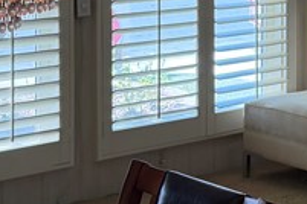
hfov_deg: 15.7
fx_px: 1083
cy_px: -49
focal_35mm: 127
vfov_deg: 10.6
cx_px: 327
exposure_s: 1/227
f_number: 1.78
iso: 160
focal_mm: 6.76
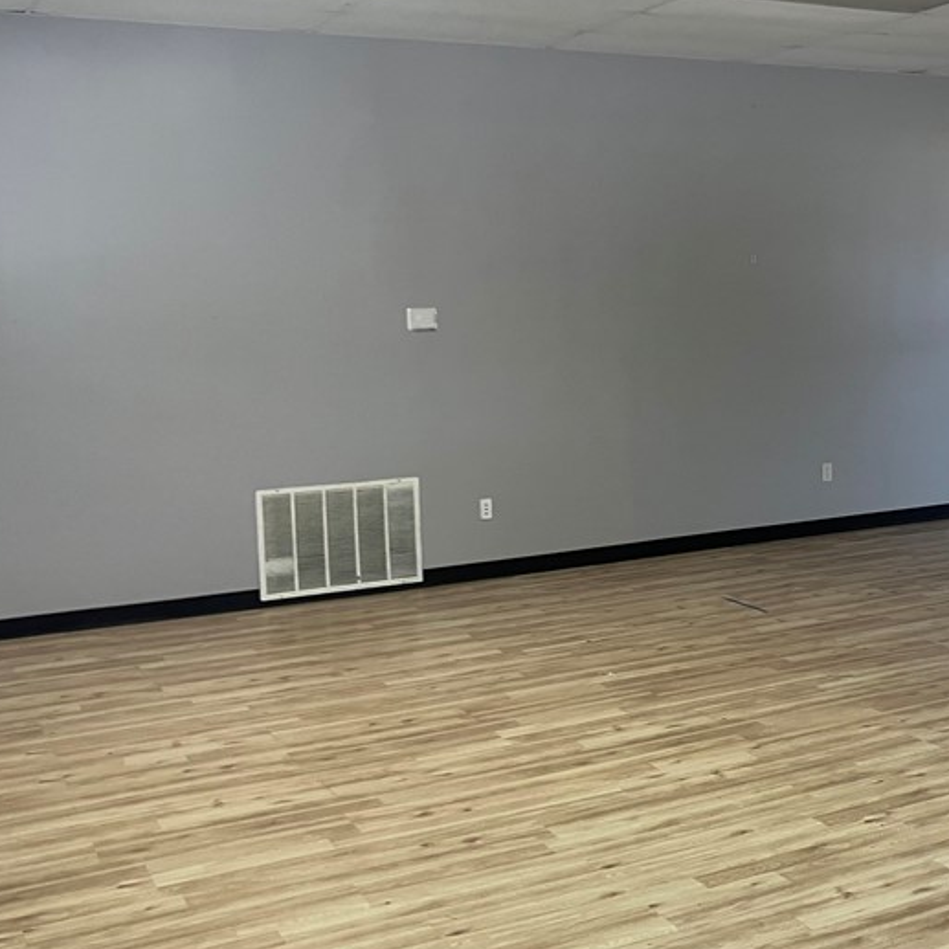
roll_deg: +1.3
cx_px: 898
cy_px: 387
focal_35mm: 49
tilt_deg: -2.9
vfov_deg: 34.6
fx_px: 1520
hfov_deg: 32.5
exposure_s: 1/60
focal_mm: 3.99
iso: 80
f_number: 1.8
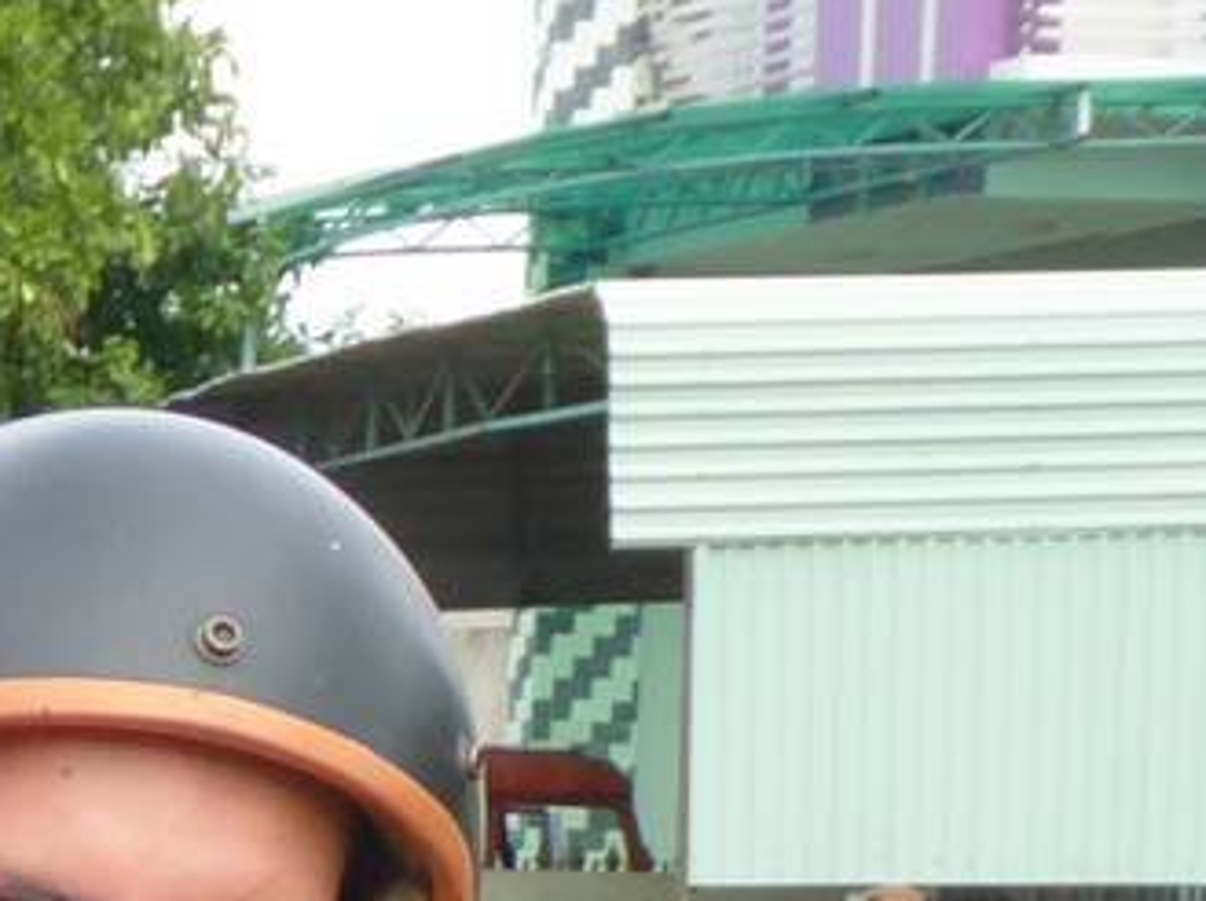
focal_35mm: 280
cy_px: 2622
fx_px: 9744
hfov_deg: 6.9
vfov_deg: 5.0
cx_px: -828
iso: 100
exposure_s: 1/200
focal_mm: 7.8
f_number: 3.9
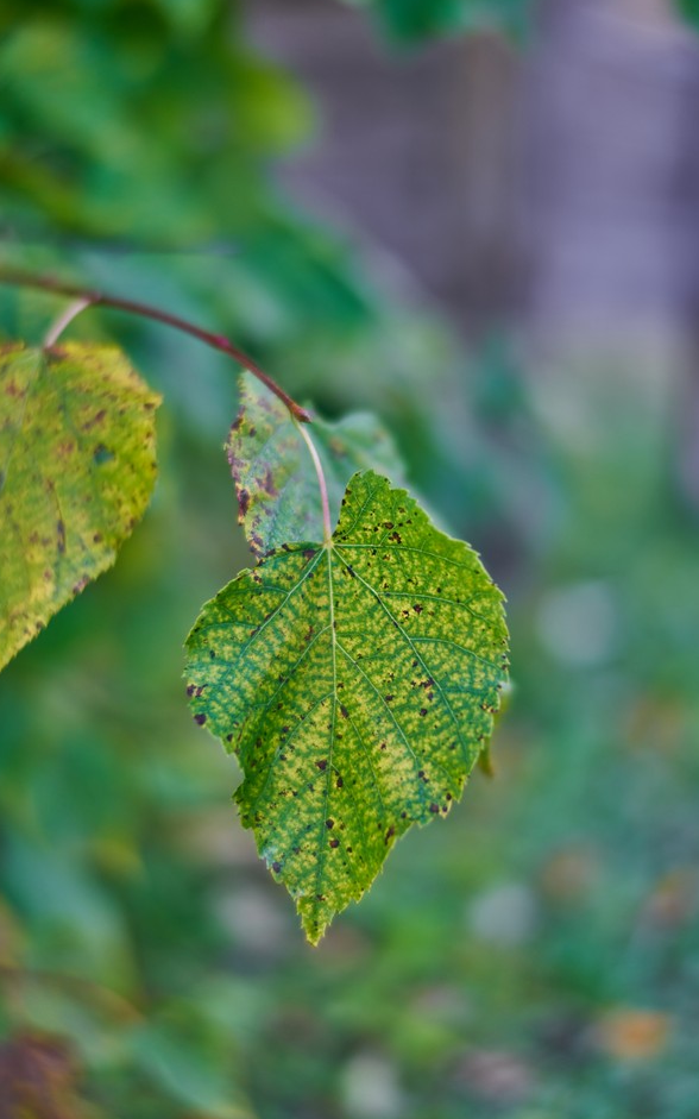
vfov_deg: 38.9
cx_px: 361
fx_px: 1585
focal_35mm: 52
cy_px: 558
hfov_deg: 24.9
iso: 100
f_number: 1.2
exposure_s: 1/250
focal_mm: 50
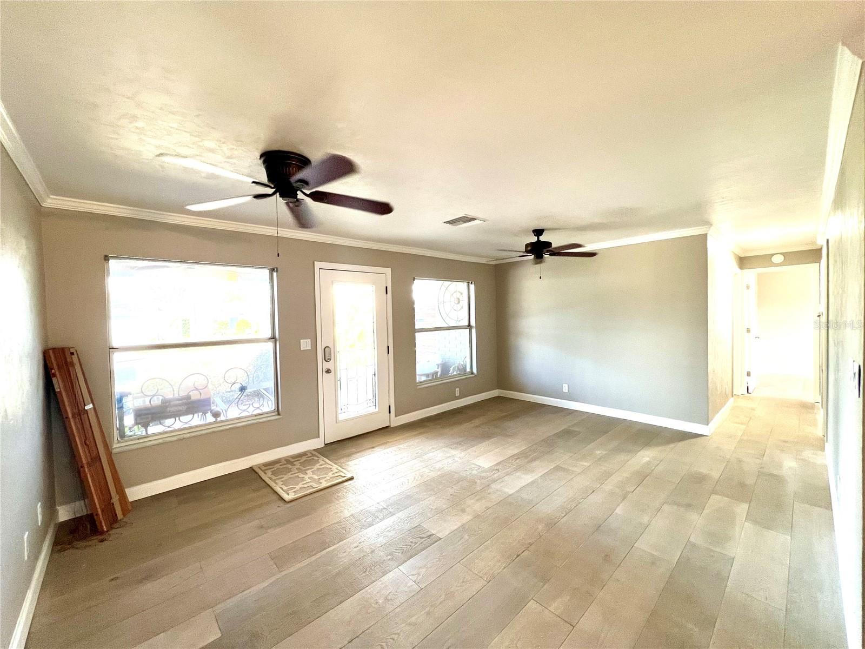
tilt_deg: -1.9
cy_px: 324
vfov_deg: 89.9
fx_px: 325
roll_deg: +1.3
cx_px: 432
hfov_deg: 106.2
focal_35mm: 13
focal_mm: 1.57
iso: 250
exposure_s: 1/60
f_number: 1.8
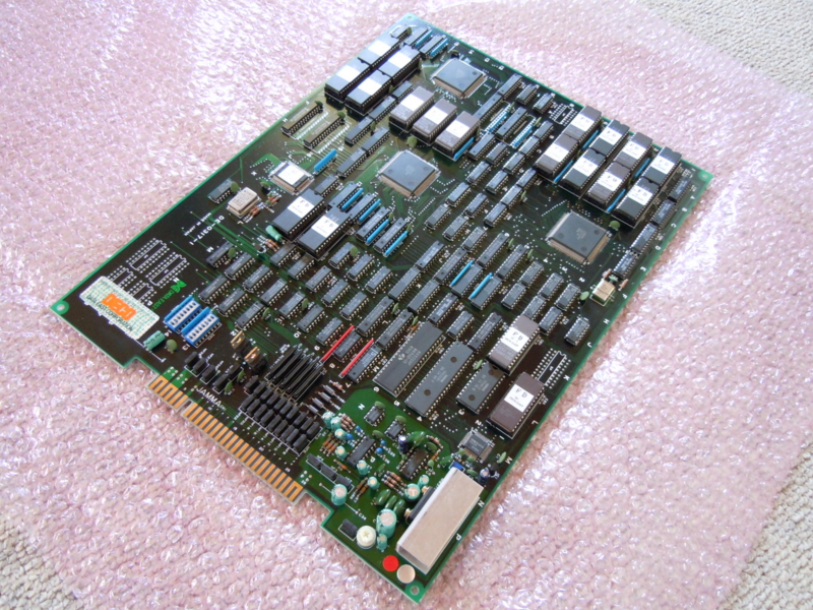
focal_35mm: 30
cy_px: 305
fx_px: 705
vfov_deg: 46.8
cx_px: 406
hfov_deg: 60.0
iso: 400
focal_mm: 5.4
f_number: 3.5
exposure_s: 1/10
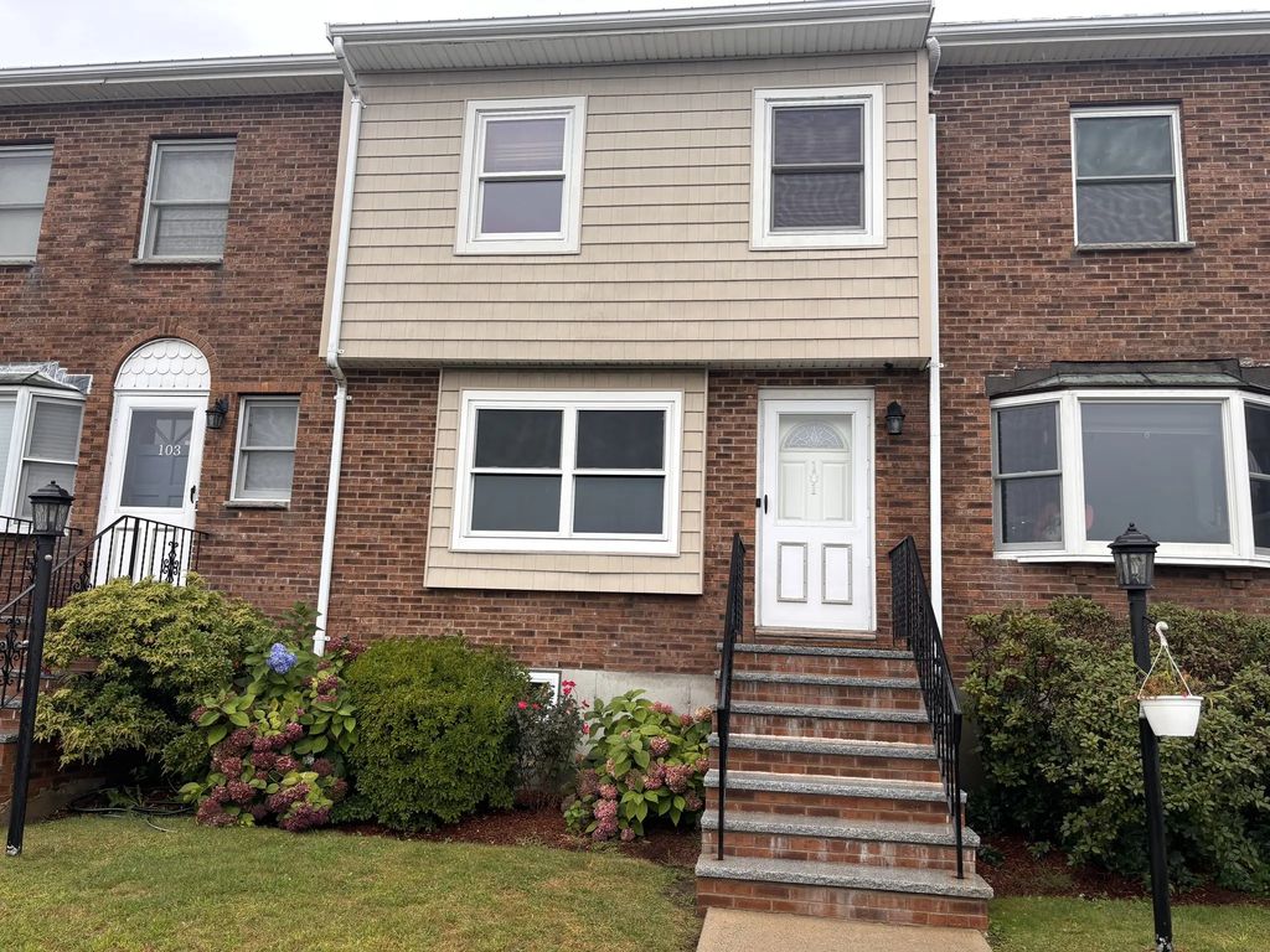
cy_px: 476
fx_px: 954
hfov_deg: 67.3
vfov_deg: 53.1
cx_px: 635
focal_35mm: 26
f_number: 1.6
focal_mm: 5.96
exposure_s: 1/493
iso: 50
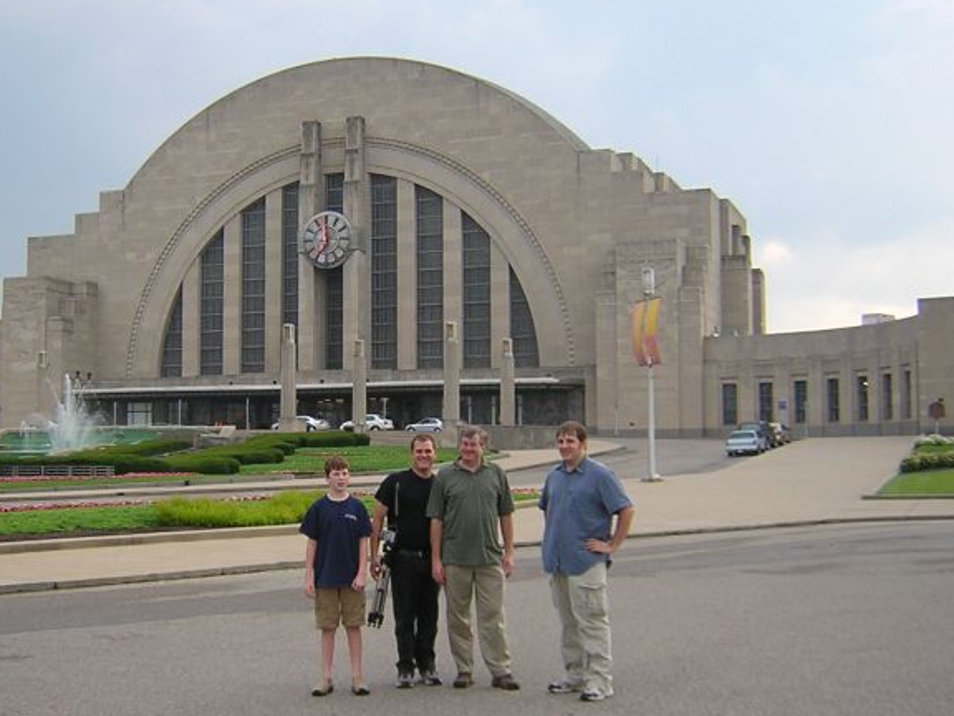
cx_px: 349
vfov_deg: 29.1
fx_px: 1378
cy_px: 320
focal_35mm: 50
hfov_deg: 37.9
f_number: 2.6
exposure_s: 1/270
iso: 100
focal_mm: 4.7
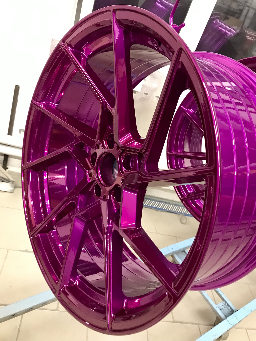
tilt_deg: -31.3
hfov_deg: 49.7
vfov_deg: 63.4
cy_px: 170
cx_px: 128
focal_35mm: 28
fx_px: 276
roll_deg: -22.9
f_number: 1.8
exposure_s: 1/11
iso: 100
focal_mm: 3.99
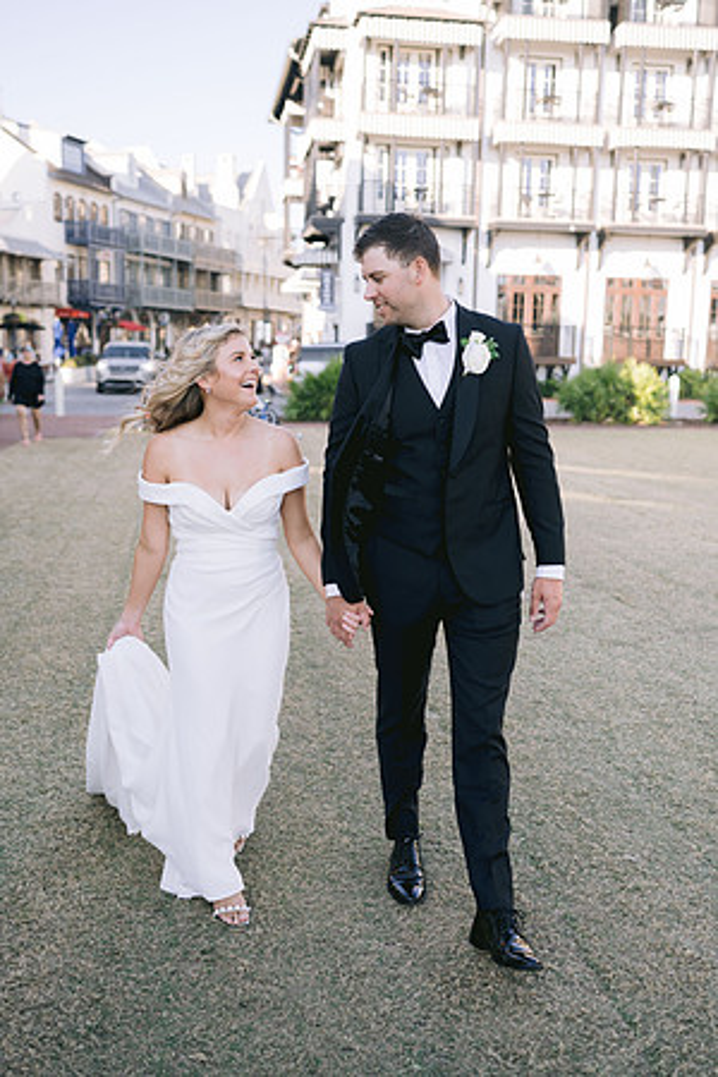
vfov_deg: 54.4
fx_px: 1047
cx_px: 359
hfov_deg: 37.9
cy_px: 538
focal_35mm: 35
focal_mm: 35
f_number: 2.5
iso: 200
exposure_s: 1/800
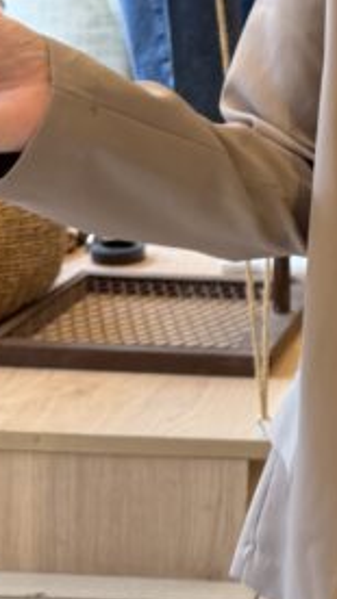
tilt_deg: -28.2
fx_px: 1177
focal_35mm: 74
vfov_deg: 27.7
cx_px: 569
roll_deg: -1.9
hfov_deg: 14.7
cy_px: 80
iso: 125
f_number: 1.78
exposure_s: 1/50
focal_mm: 6.76
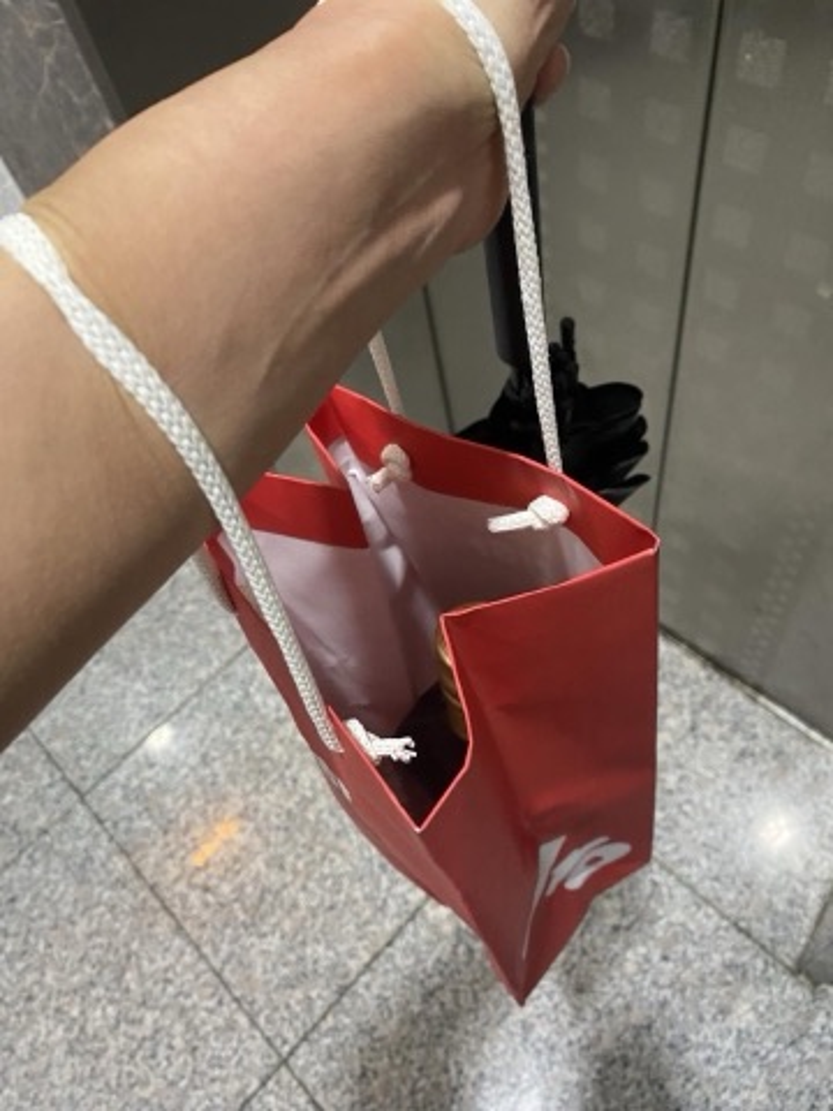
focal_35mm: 26
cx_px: 416
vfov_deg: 67.3
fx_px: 834
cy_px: 556
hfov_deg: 53.1
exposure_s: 1/40
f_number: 1.8
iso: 400
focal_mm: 4.25
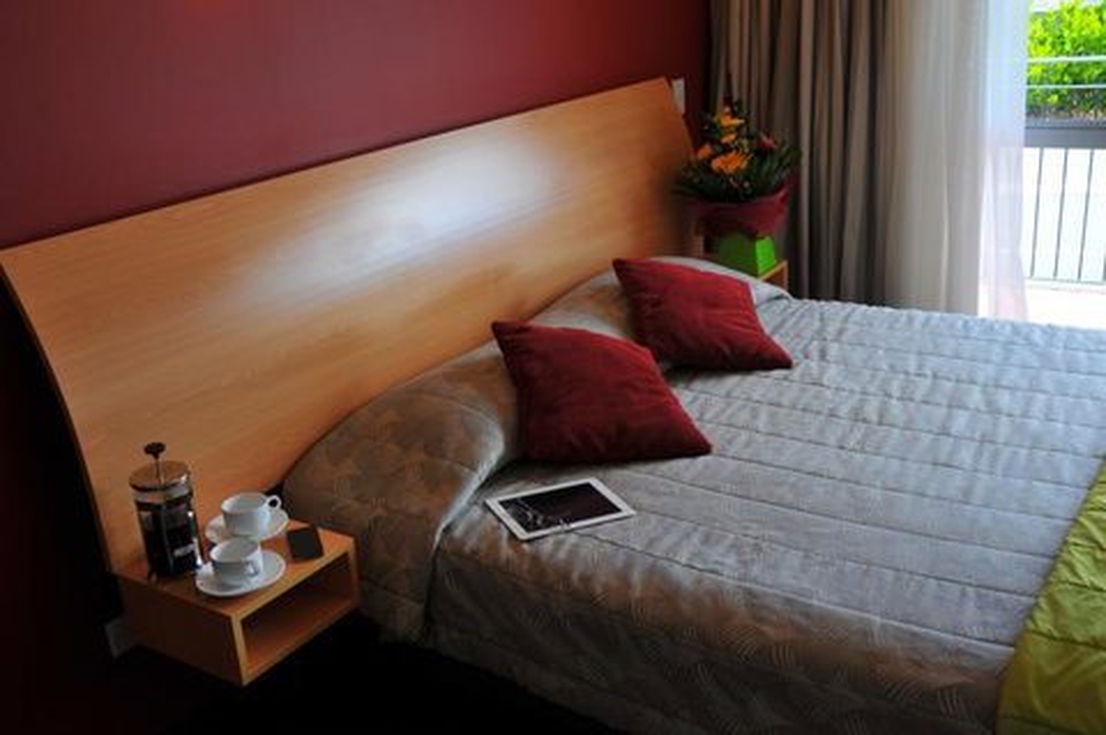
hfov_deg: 53.2
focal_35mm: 36
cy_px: 368
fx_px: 1105
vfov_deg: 36.8
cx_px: 553
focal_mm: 24
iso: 200
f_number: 4.5
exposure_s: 1/80
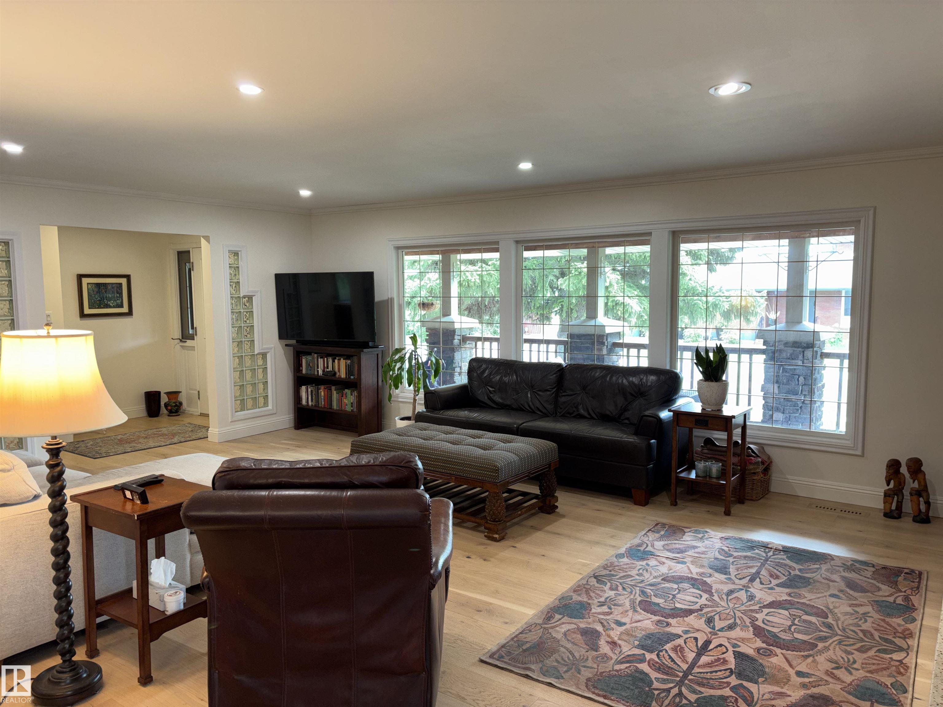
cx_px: 472
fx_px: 708
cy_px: 354
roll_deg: +0.6
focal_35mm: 26
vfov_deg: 53.1
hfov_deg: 67.3
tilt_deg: -5.5
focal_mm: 5.96
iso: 40
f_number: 1.6
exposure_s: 1/22
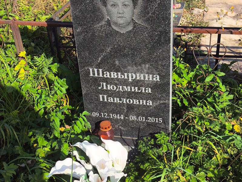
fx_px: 350
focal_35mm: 50
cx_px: 121
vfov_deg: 29.1
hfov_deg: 38.2
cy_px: 91
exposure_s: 1/2027
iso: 50
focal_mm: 4.71
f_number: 1.7
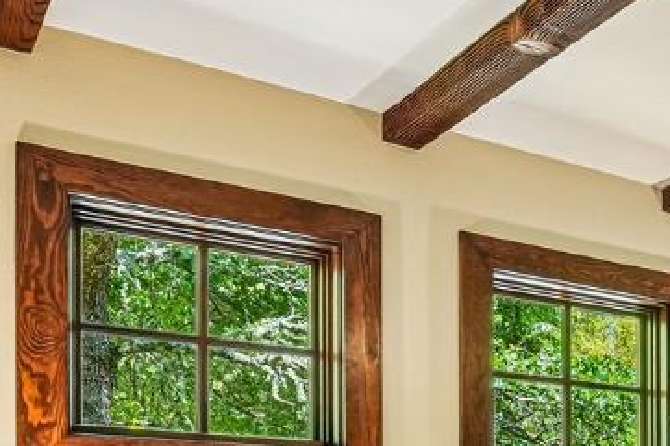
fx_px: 1079
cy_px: 586
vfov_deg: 21.1
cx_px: 988
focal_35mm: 58
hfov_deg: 26.1
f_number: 8
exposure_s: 1/20
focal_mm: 14
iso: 800
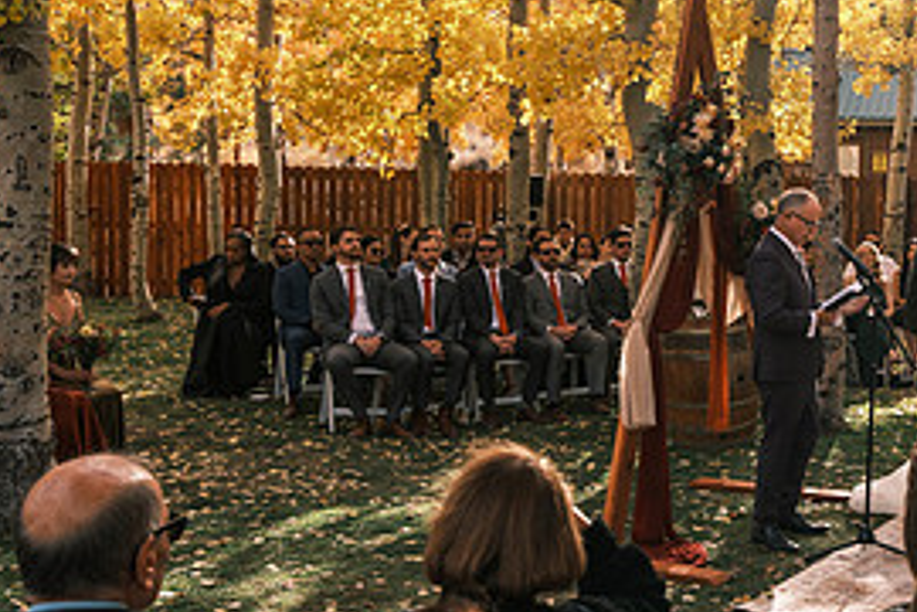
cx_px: 886
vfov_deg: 23.3
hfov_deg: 32.2
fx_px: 1477
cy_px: 223
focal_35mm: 58
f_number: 6.4
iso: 160
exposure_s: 1/125
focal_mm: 18
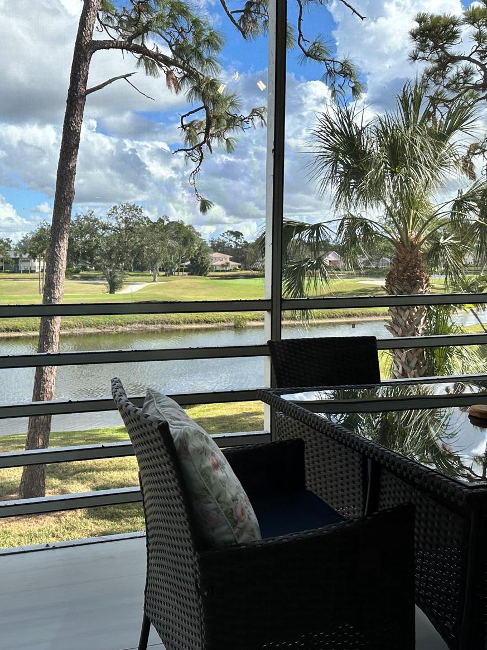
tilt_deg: -4.9
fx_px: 619
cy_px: 318
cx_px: 166
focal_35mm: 33
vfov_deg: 55.3
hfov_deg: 42.4
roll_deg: +0.4
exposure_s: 1/1880
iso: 80
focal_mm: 6.86
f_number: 1.78
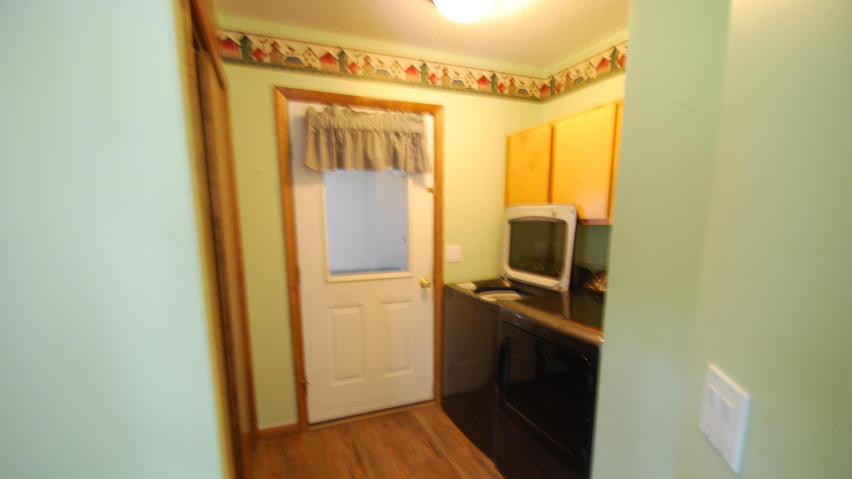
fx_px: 361
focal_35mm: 16
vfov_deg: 66.4
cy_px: 288
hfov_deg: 99.4
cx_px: 422
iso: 400
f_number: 3.5
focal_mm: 10
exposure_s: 1/2.5
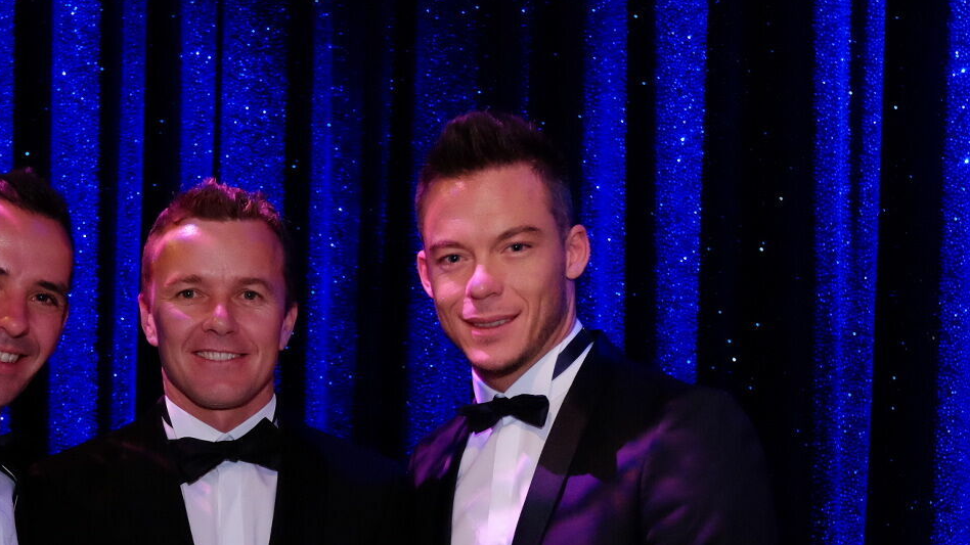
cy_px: 543
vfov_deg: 21.8
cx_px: 259
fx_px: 1363
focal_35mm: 53
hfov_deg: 38.3
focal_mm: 18.2
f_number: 2.8
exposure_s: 1/60
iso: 4000
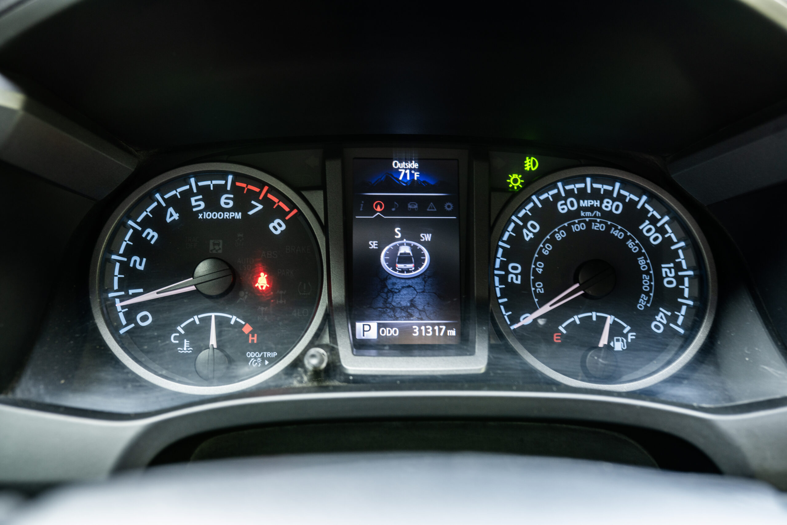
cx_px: 394
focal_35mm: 35
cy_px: 262
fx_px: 765
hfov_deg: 54.4
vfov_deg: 37.9
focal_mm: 35
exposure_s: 1/10
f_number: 4.5
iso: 640
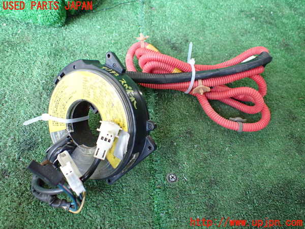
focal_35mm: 30
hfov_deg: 60.0
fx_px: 264
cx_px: 152
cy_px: 114
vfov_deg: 46.8
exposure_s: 1/125
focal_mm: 5.4
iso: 800
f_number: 2.3
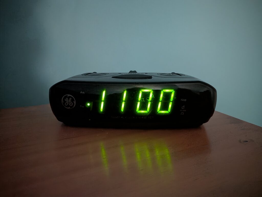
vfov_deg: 56.8
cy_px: 98
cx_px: 131
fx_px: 182
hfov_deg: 71.6
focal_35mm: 24
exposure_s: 1/9.96
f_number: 1.7
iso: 1736
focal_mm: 4.53
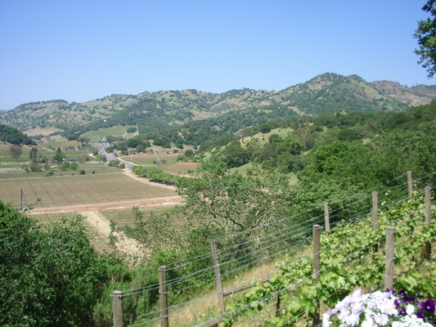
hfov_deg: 52.6
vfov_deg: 40.7
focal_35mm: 35
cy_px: 164
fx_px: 441
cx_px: 218
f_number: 4.3
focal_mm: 5.8
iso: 80
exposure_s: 1/320
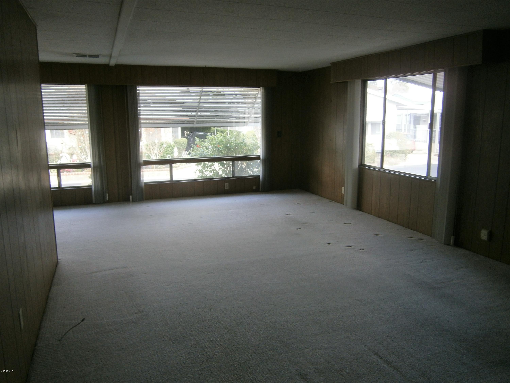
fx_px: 383
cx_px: 255
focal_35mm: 26
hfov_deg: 67.3
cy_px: 192
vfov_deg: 53.1
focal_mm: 4.7
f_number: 2.8
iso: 80
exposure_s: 1/30
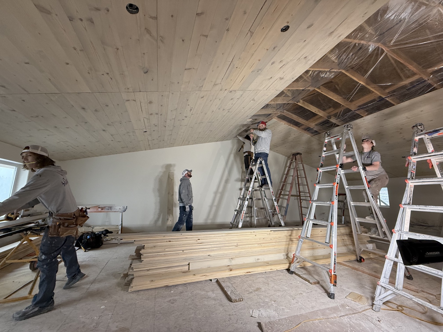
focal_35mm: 14
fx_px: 179
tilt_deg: +10.7
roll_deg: -1.3
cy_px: 166
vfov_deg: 85.7
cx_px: 222
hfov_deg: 102.1
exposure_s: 1/120
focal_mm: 2.22
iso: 320
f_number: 2.2
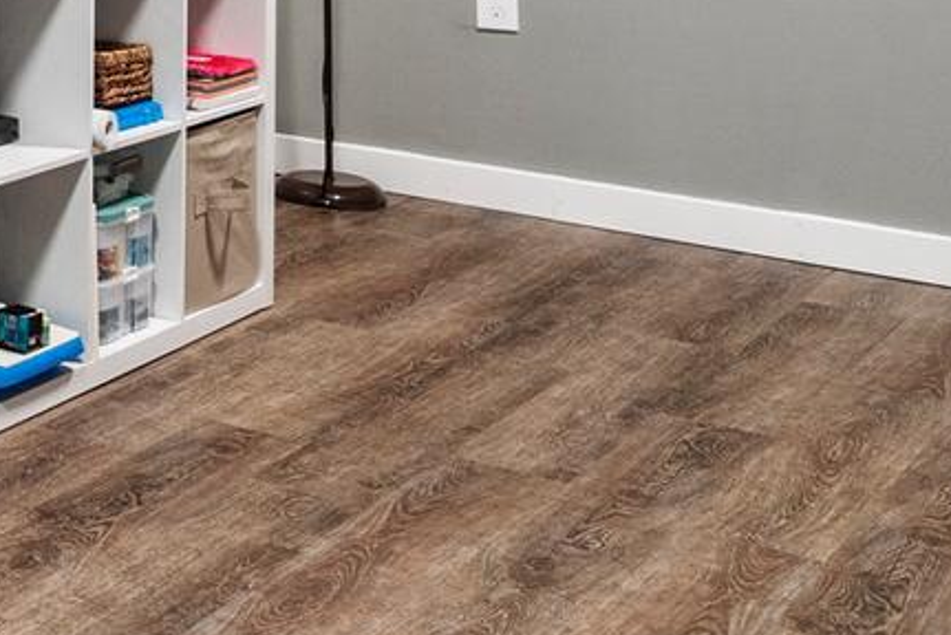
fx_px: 2009
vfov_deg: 16.6
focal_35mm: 76
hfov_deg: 19.2
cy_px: -272
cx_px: -825
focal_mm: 16
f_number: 8
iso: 640
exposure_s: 1/60
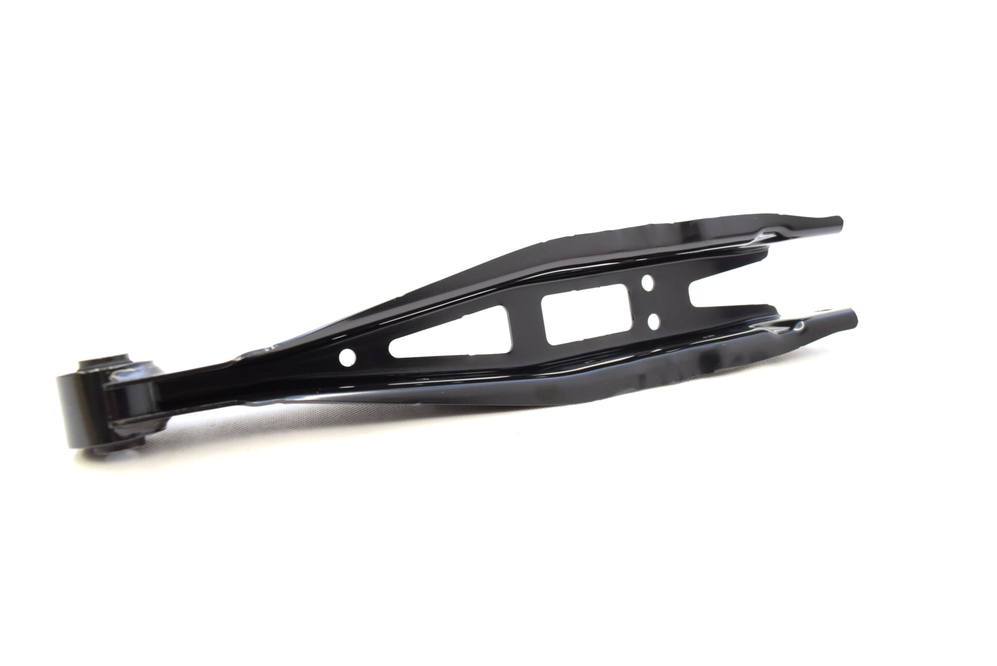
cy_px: 333
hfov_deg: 61.9
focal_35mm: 30
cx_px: 498
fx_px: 831
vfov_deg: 43.7
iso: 400
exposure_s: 1/125
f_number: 5.6
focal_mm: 20
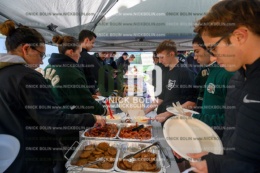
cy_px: 86
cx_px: 130
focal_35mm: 24
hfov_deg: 73.8
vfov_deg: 53.1
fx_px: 173
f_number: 5
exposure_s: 1/400
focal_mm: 24
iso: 2500
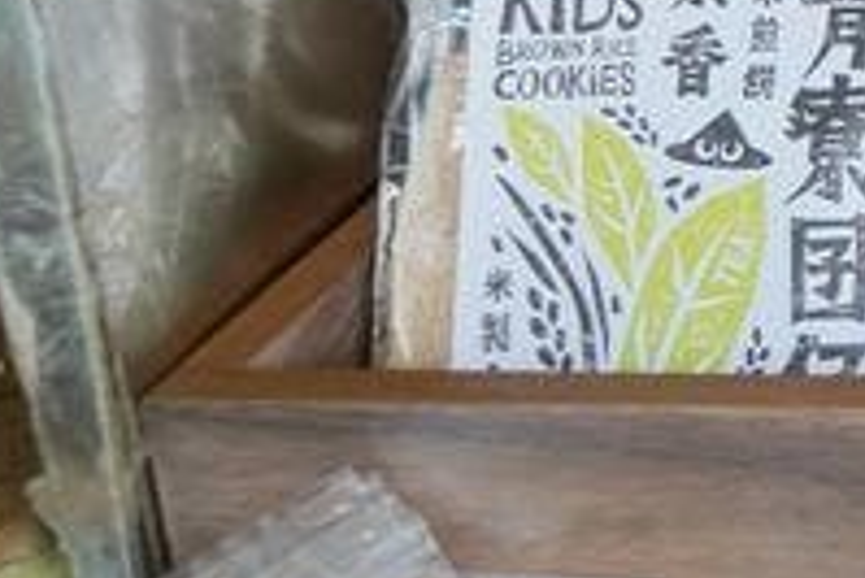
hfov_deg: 9.6
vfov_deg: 7.9
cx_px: 2543
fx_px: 4064
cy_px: -413
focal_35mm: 169
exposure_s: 1/160
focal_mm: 28
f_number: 4
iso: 500
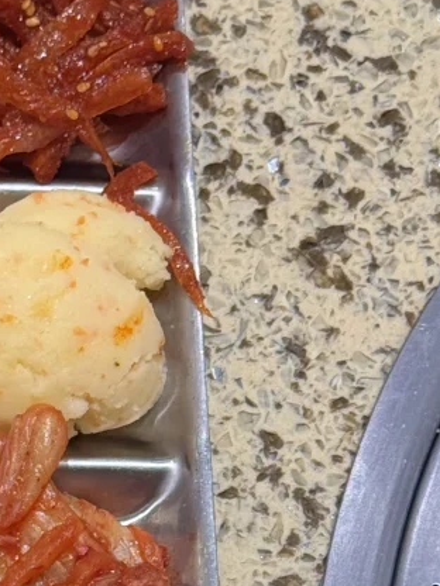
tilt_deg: -73.7
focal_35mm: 166
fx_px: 2813
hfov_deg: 8.7
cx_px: -276
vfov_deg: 11.3
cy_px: 959
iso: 125
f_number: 1.78
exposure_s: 1/100
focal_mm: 6.76
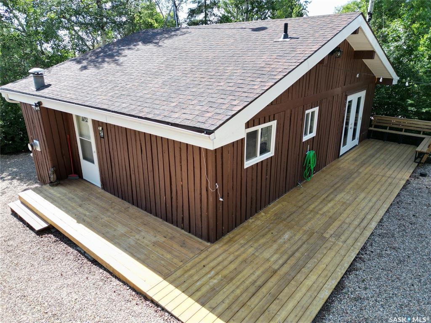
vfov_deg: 56.8
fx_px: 299
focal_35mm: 24
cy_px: 162
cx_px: 216
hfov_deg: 71.6
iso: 120
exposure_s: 1/800
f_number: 1.7
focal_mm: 6.72
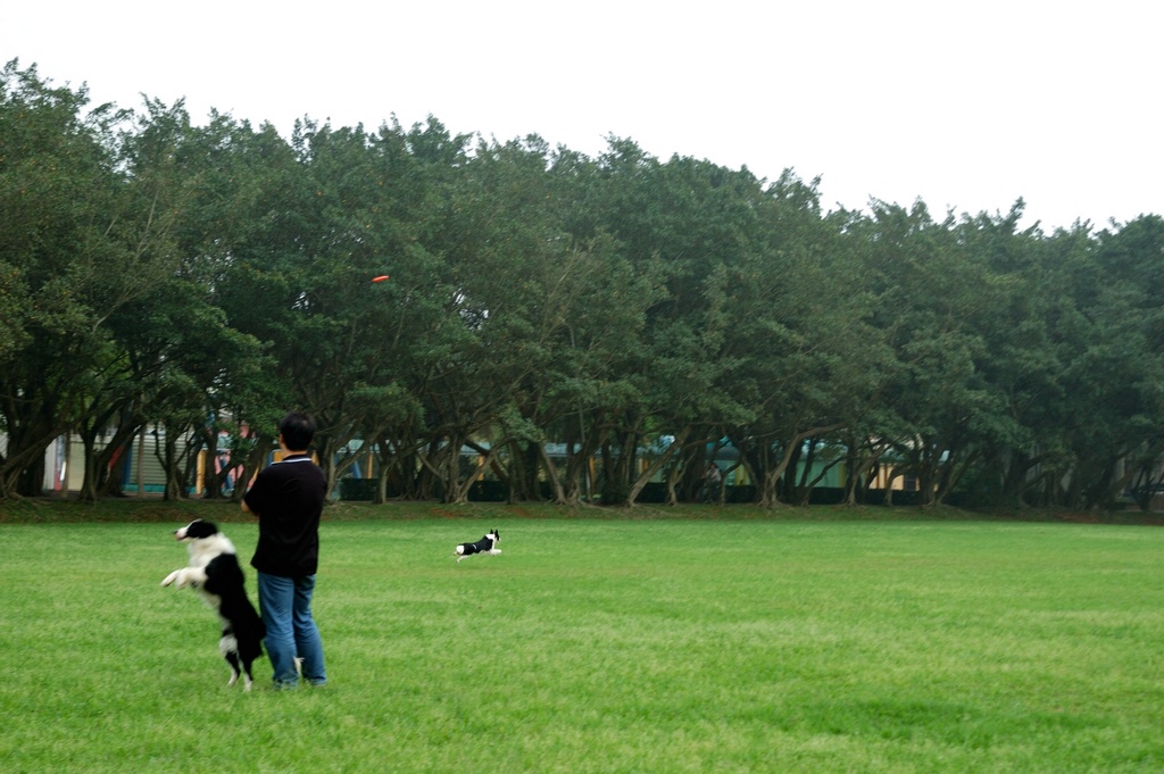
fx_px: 2423
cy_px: 387
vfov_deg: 18.2
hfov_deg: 27.0
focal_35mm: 75
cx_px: 582
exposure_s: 1/125
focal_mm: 50
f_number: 5.6
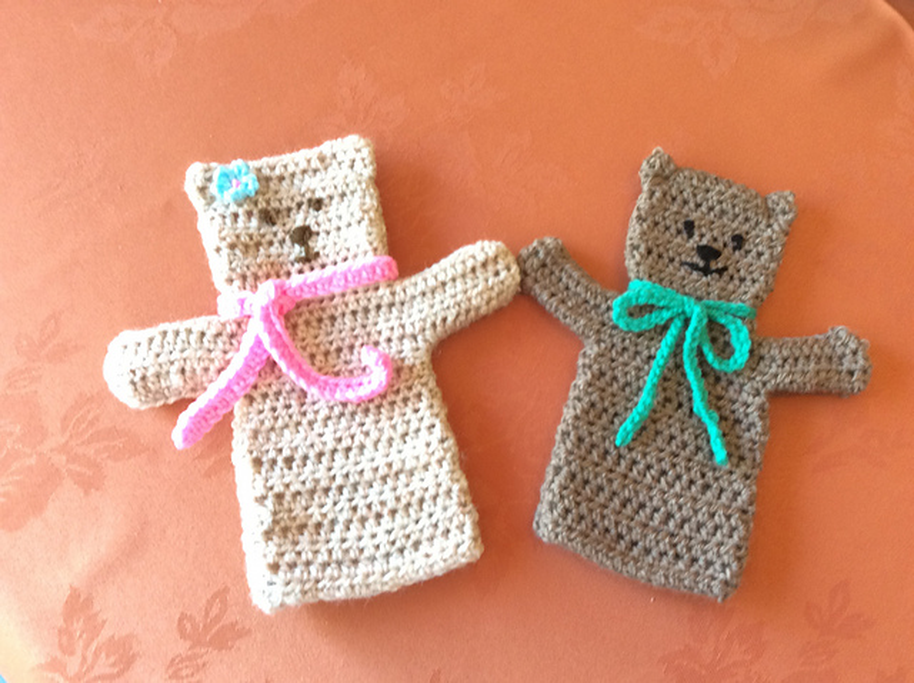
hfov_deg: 56.9
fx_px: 844
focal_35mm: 32
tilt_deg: -77.3
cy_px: 342
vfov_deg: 44.1
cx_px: 457
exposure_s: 1/25
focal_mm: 3.3
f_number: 2.4
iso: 100
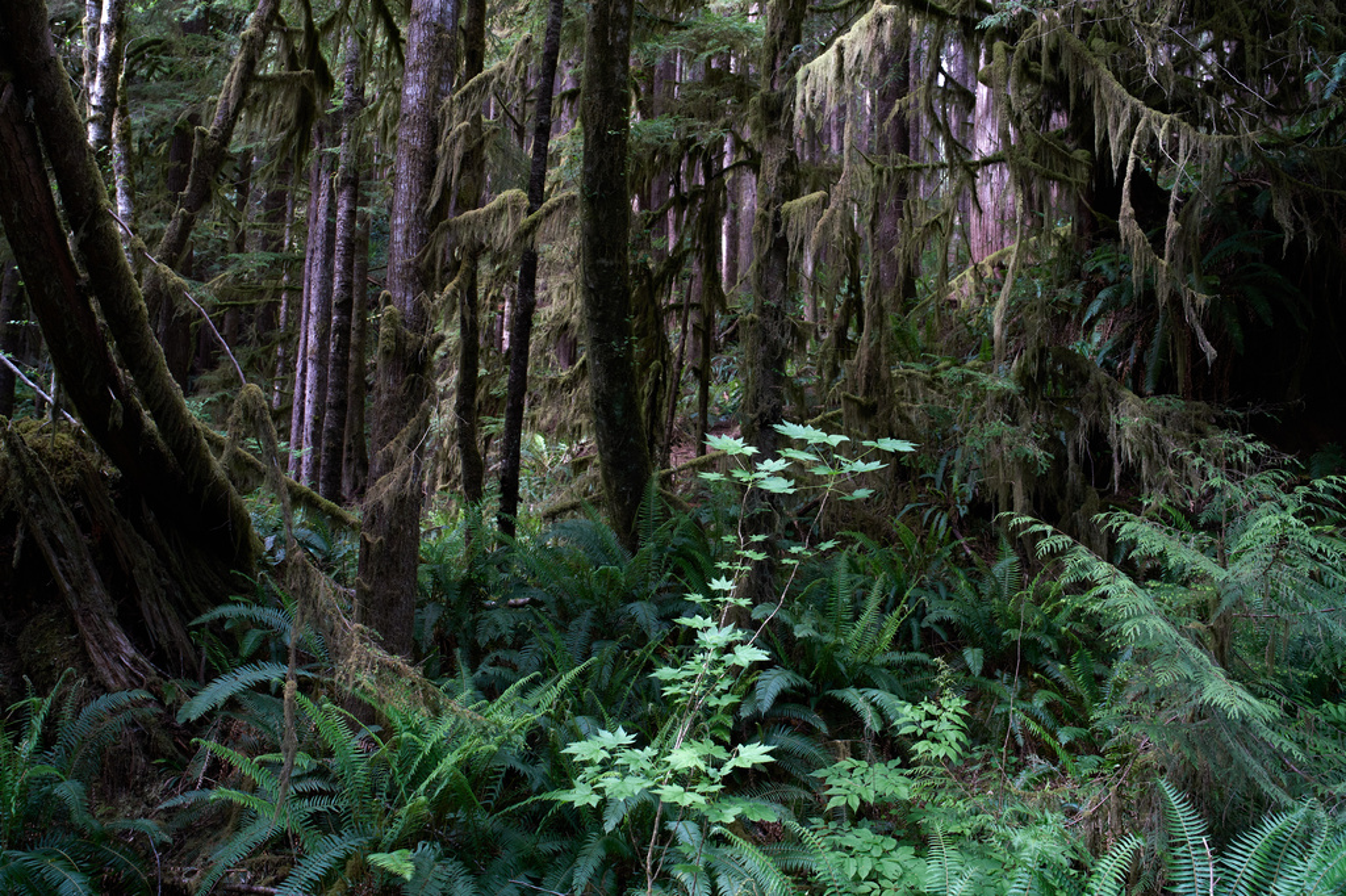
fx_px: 1233
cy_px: 448
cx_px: 673
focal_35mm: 33
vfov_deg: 39.9
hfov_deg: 57.2
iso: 640
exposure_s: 1/100
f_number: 5.6
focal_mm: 33
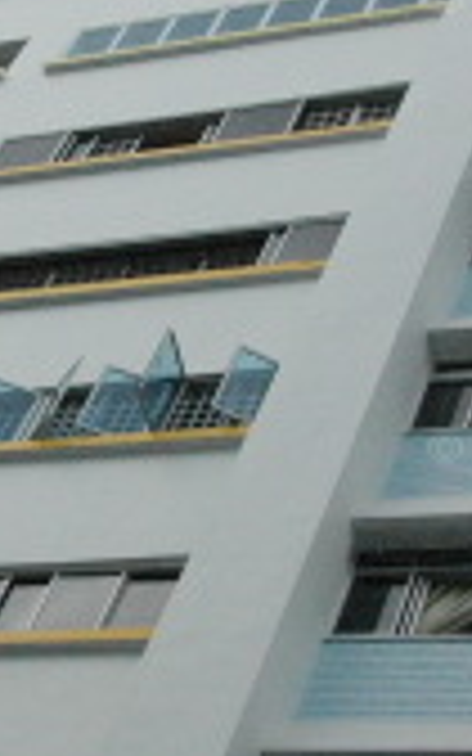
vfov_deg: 17.4
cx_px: -135
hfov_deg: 10.7
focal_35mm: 120
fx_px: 2470
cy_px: 349
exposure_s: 1/8000
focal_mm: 24
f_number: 4
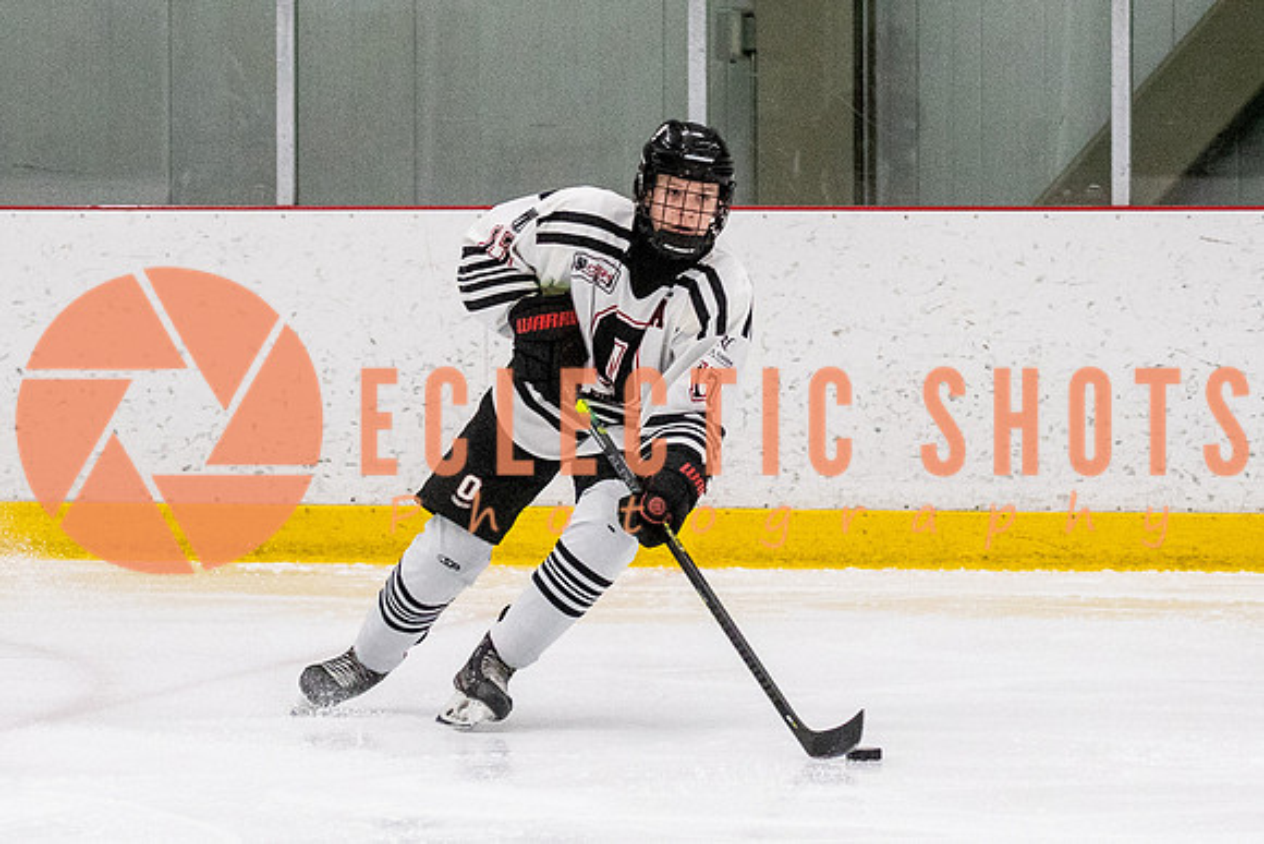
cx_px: 432
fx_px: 9368
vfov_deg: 5.2
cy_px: 200
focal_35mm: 267
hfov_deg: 7.7
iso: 1600
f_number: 2.8
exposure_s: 1/800
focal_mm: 80
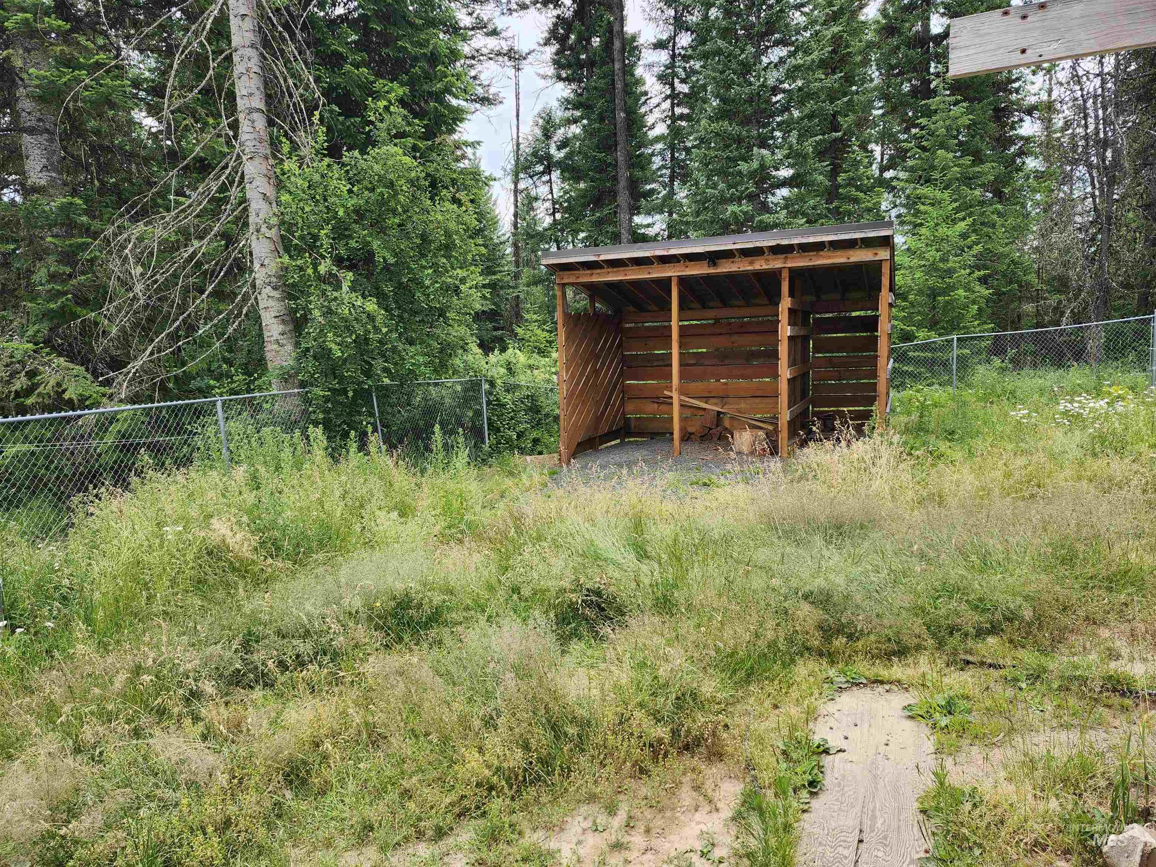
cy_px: 434
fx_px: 768
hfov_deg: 73.9
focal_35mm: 23
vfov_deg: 58.9
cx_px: 578
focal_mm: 5.54
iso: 25
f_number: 1.8
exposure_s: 1/225
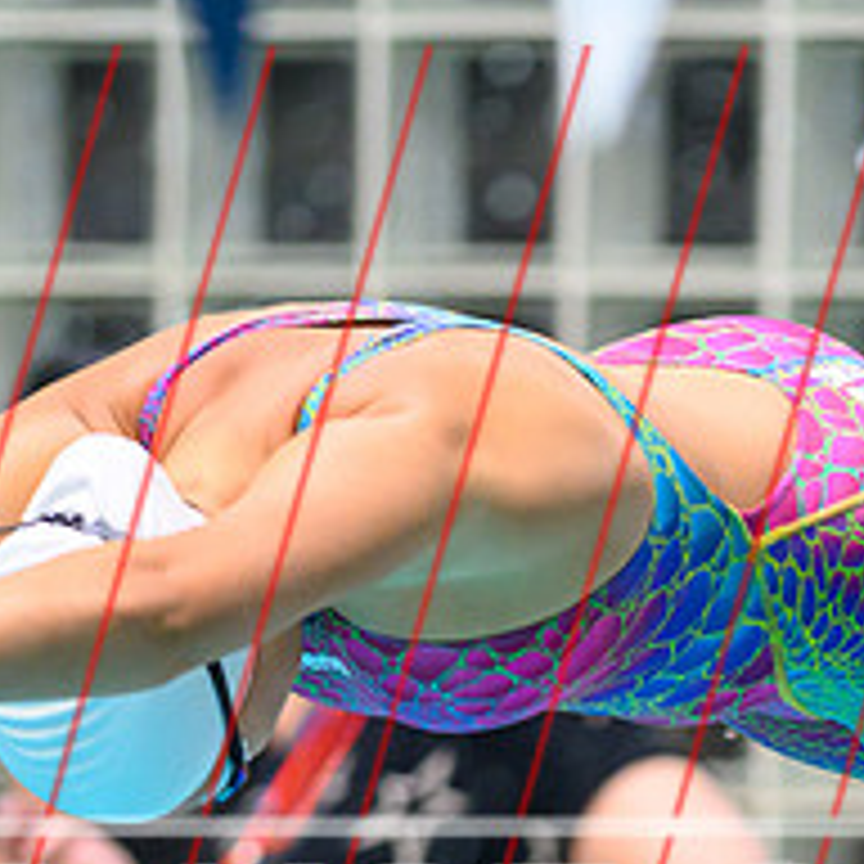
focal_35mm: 1048
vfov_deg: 1.7
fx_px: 29594
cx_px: 791
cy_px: 1171
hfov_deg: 1.7
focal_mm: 300
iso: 2000
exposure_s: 1/800
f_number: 2.8
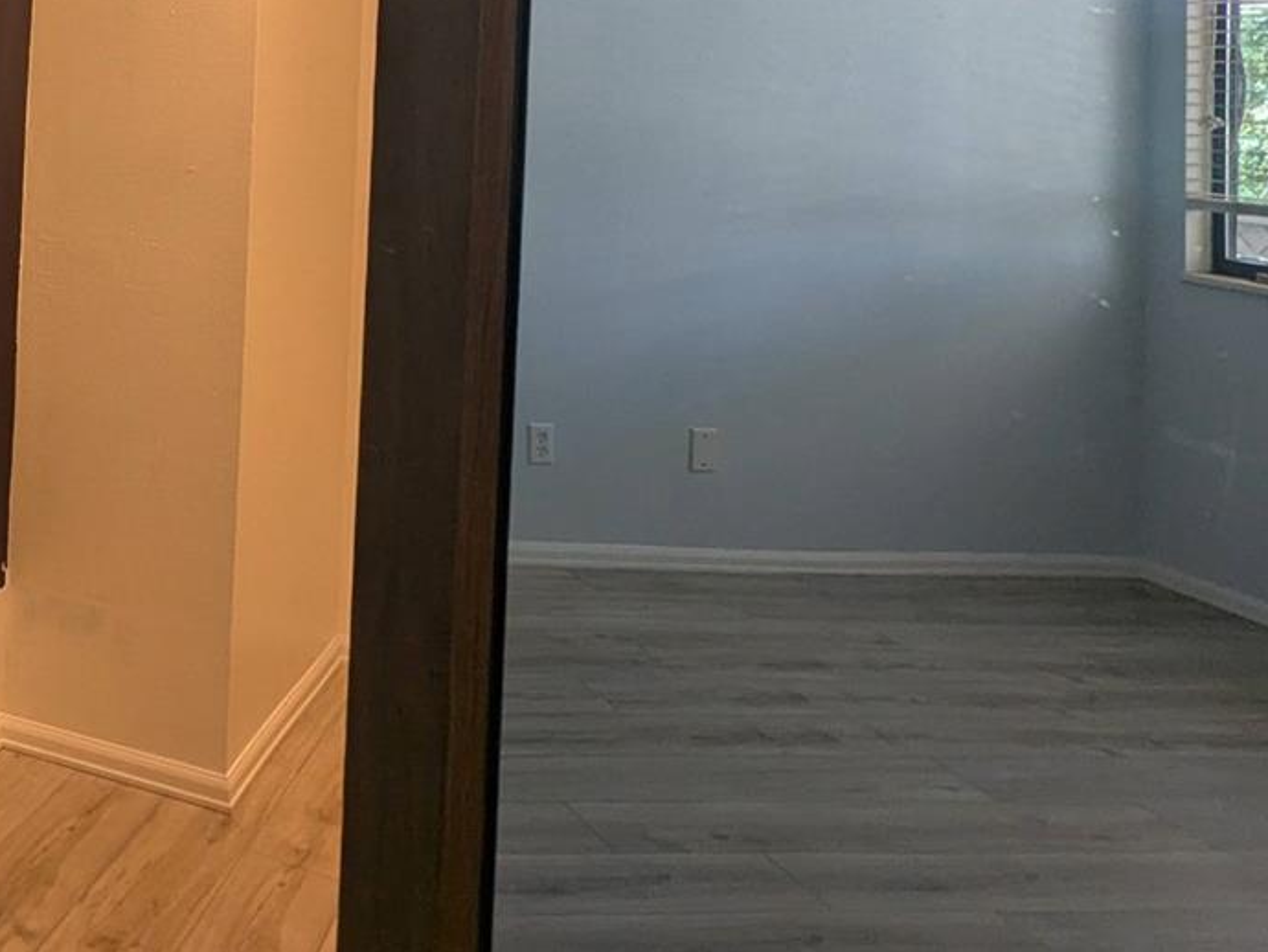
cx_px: -57
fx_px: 1356
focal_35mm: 37
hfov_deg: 41.9
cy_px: 31
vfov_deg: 35.5
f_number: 2.2
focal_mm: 2.35
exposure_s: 1/23.8
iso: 69
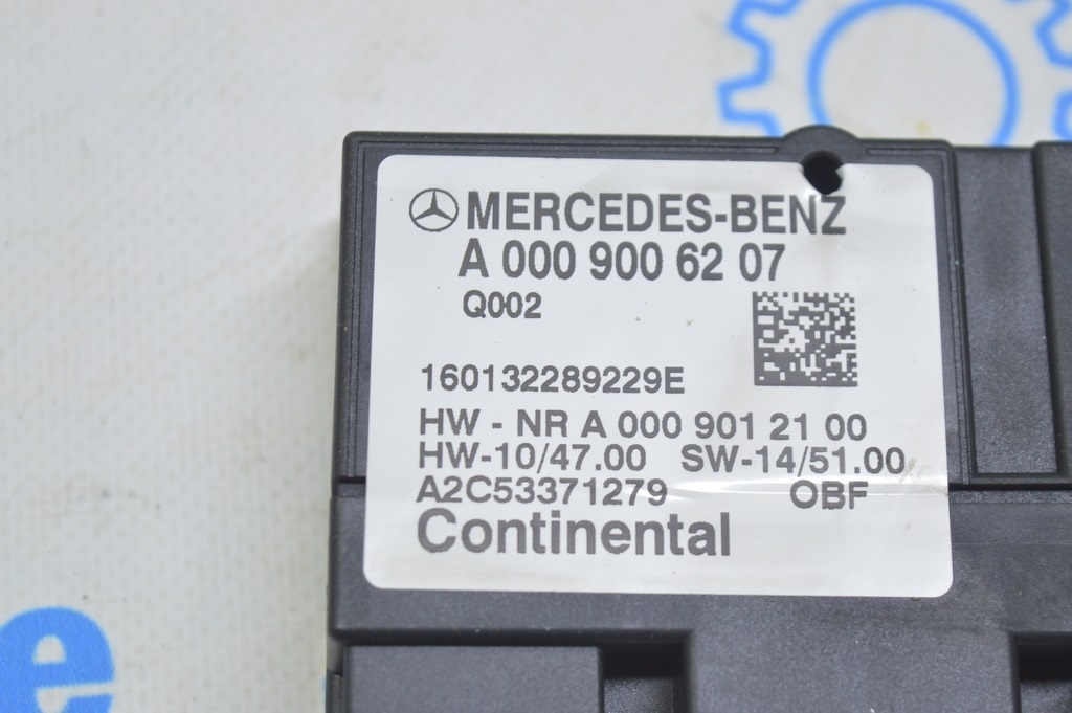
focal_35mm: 82
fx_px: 2455
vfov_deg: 16.5
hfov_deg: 24.6
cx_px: 536
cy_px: 356
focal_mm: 55
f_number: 5.6
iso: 400
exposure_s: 1/20
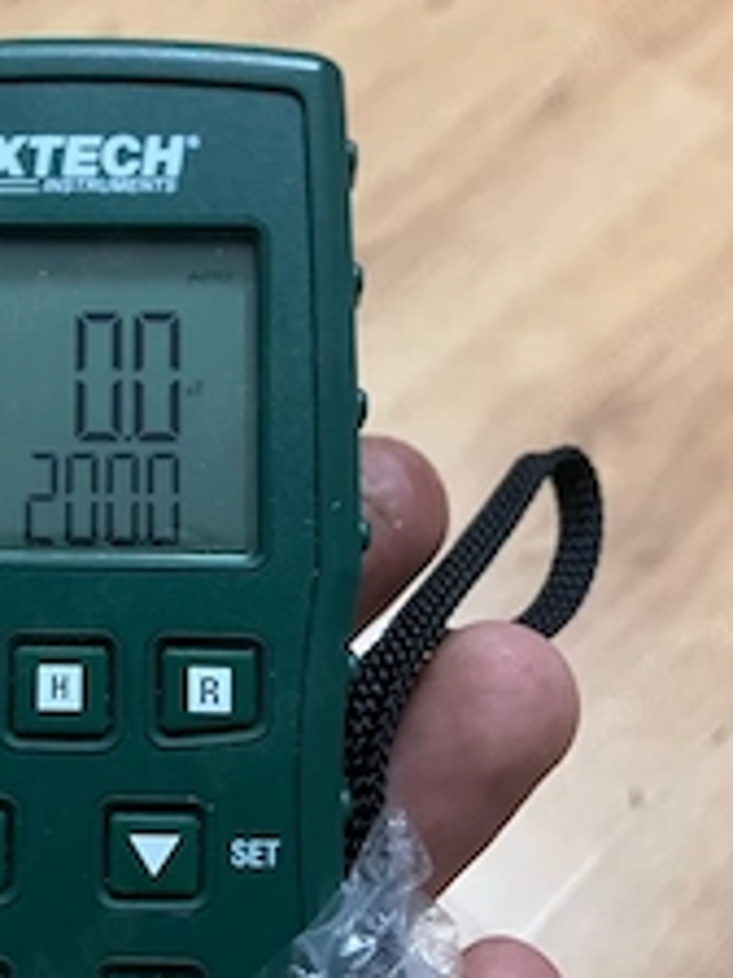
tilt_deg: -56.0
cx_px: 83
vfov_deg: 38.0
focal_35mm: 50
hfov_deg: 28.1
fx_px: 1412
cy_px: 384
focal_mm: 3.99
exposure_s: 1/30
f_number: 1.8
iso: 500
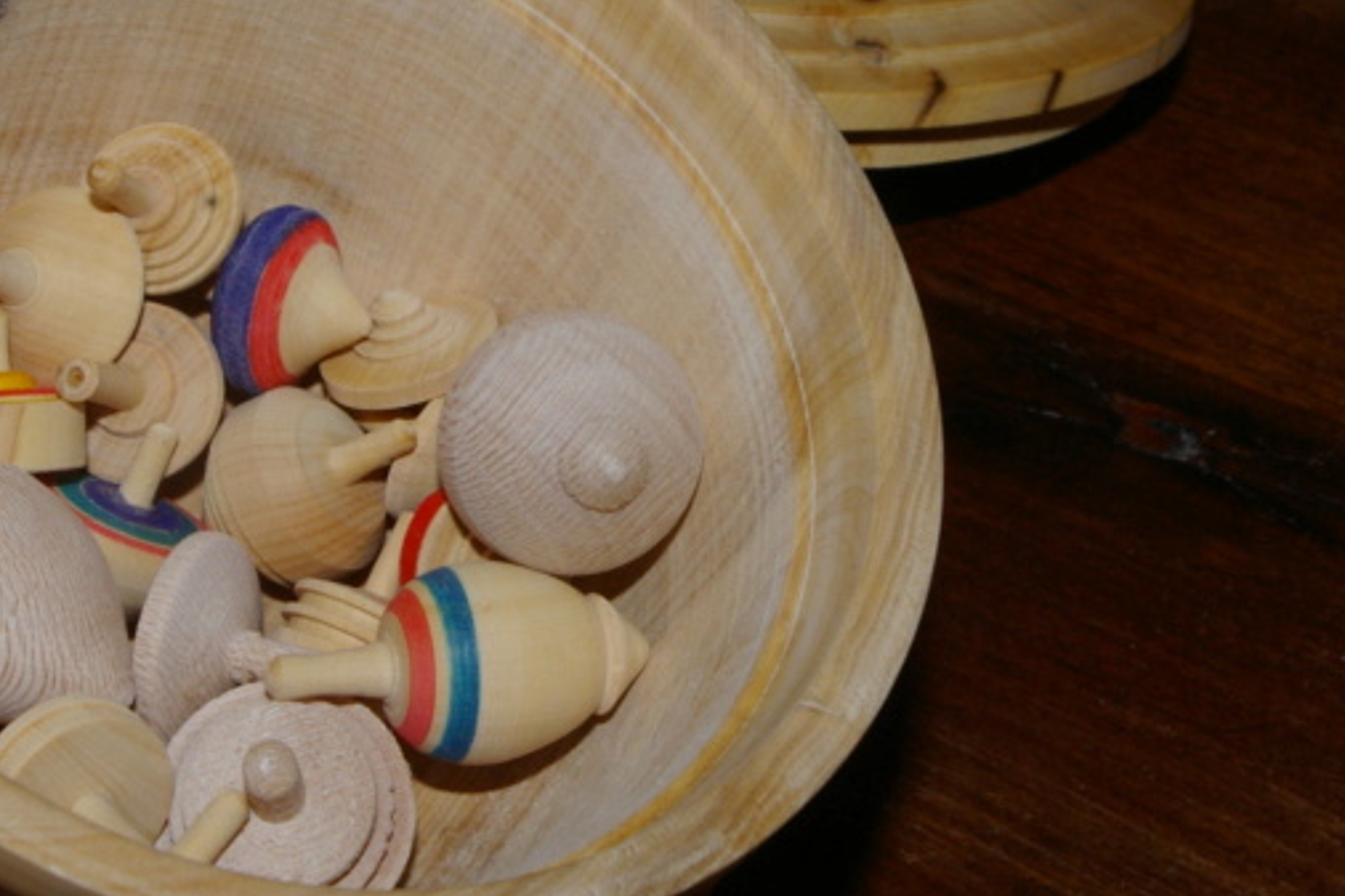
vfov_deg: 14.5
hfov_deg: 21.7
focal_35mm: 94
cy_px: 265
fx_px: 3511
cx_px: 646
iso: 400
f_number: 16
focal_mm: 31
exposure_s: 1/45
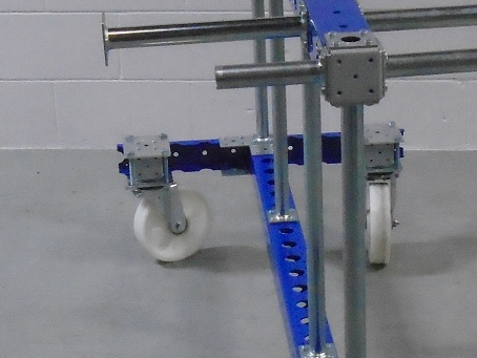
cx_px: 322
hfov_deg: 17.7
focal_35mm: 111
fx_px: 1530
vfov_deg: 13.3
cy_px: 286
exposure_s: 1/125
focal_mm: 6.4
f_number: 3.8
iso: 800
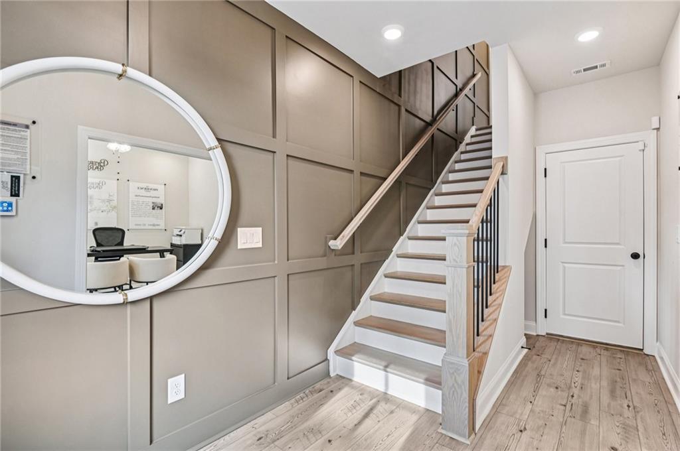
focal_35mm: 16
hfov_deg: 96.8
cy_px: 226
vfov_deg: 73.6
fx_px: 302
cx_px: 340
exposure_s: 1/15
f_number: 8
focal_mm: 16
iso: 400
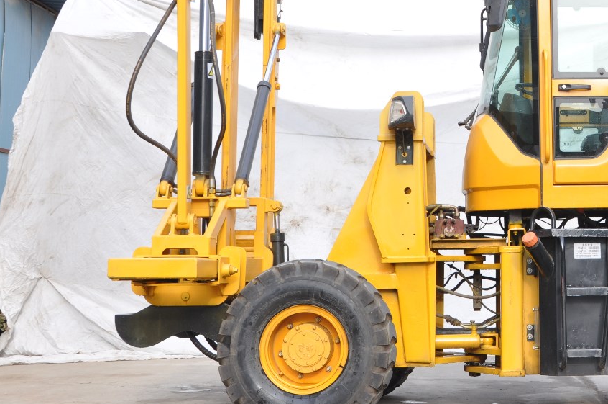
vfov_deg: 19.1
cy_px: 126
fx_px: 1196
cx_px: 538
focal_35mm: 71
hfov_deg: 27.6
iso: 200
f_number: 7.1
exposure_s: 1/80
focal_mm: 25
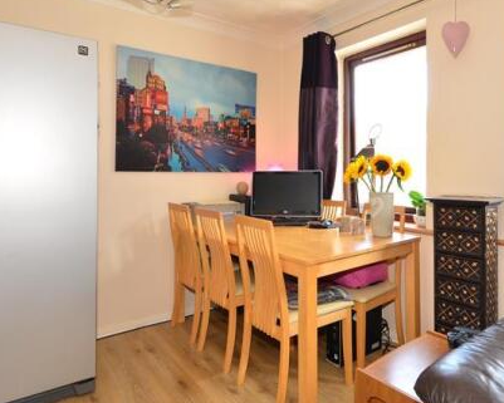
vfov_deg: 60.5
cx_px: 285
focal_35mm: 23
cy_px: 165
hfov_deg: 72.2
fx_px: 343
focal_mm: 10
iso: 250
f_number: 9
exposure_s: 1/10
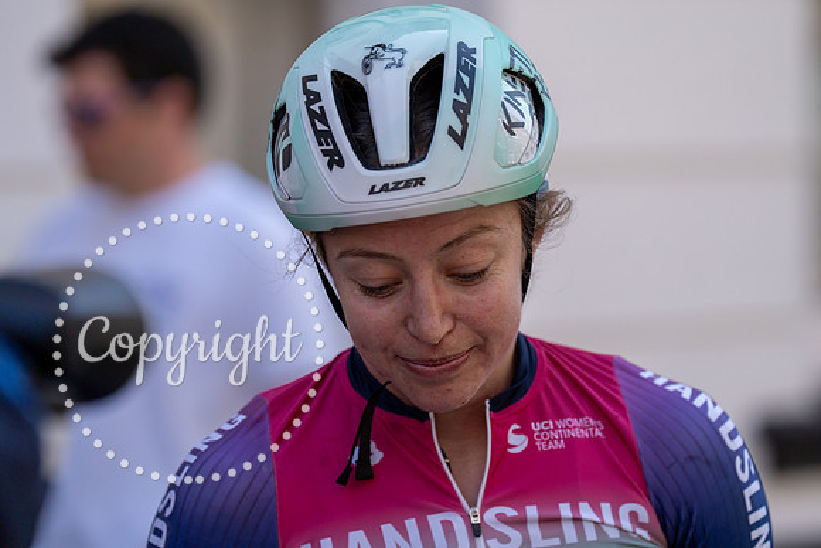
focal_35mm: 200
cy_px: 274
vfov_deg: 6.9
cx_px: 410
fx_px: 4562
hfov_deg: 10.3
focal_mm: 200
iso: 100
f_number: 4
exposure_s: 1/1600
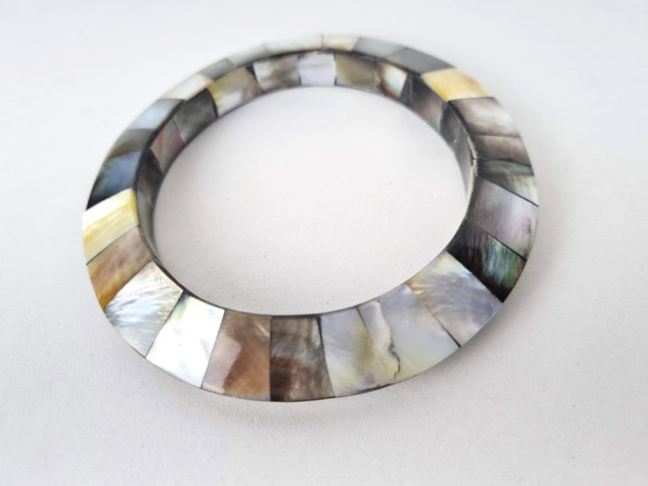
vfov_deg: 53.1
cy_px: 243
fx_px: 487
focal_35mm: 26
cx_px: 324
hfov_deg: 67.3
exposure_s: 1/235
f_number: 1.8
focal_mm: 5.4
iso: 50
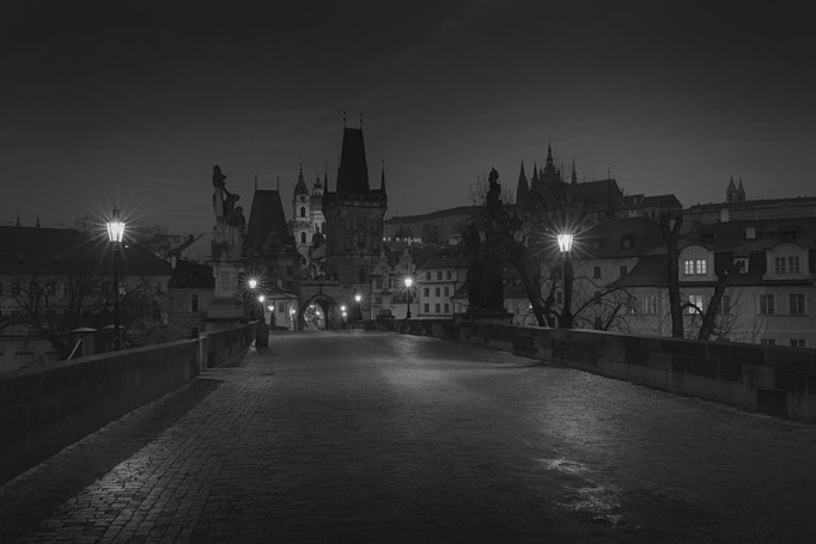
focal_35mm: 35
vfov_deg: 37.9
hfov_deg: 54.4
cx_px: 408
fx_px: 793
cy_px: 272
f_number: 11
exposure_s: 8
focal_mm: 35
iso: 100
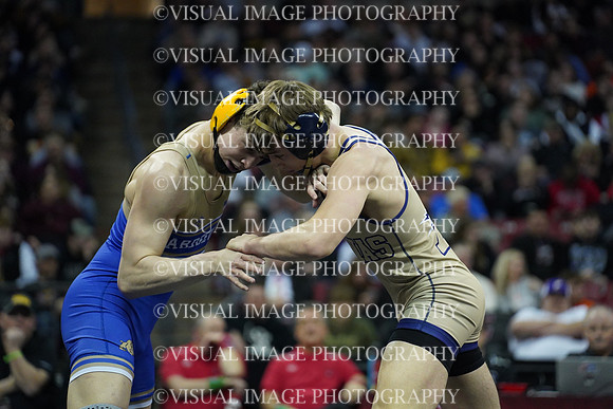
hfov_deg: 13.7
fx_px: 2555
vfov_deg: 9.2
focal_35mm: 150
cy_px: 204
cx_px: 306
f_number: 2.8
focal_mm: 150
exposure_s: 1/1250
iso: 6400
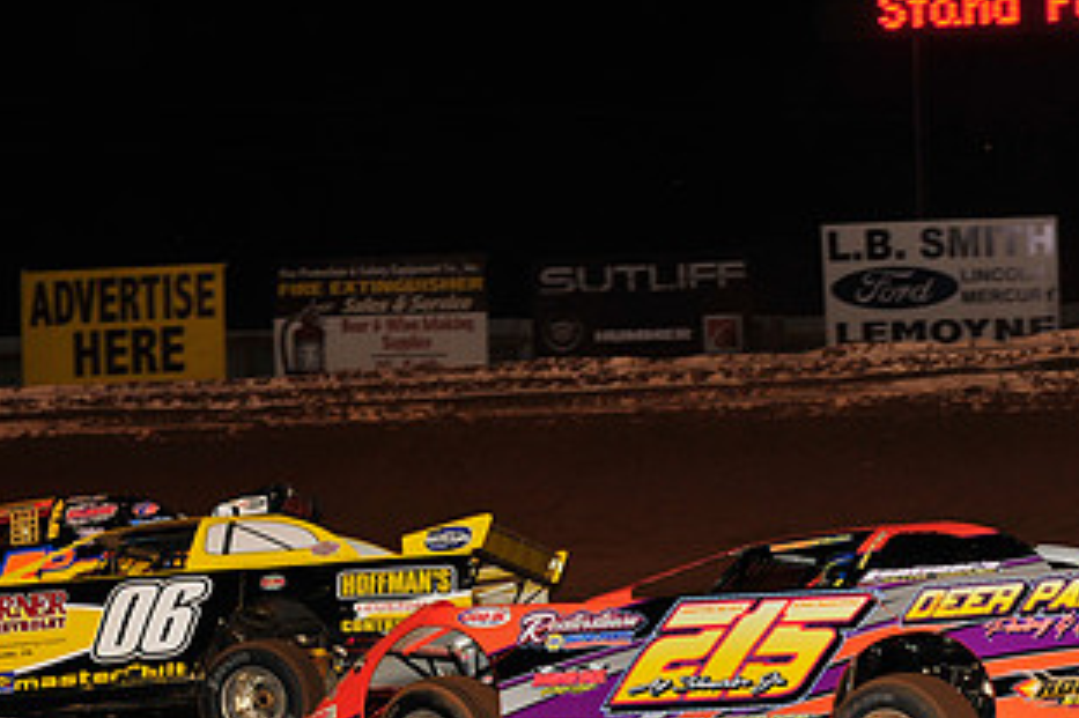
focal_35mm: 149
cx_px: 305
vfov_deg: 9.2
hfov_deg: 13.7
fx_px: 4463
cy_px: 628
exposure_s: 1/320
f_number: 6.3
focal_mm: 80
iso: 800
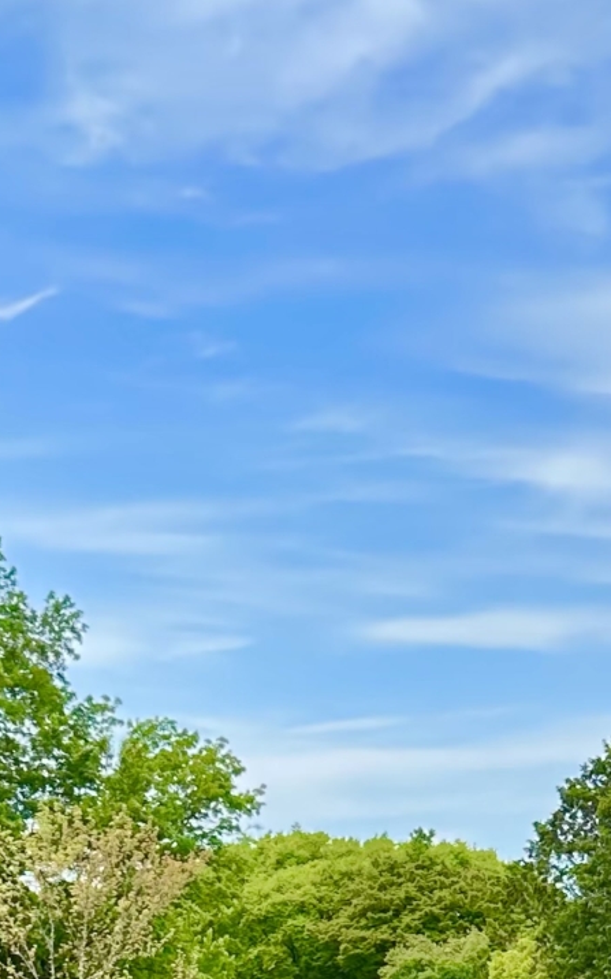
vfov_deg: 19.5
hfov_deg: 14.4
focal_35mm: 91
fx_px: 2426
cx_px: 327
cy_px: 1512
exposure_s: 1/2155
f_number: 1.78
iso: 80
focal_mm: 6.86
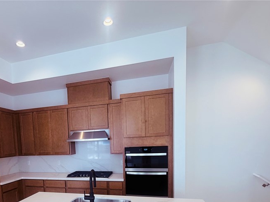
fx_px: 172
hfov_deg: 74.6
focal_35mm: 22
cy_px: 158
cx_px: 96
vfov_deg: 57.1
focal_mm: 2.22
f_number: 2.2
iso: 160
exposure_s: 1/120
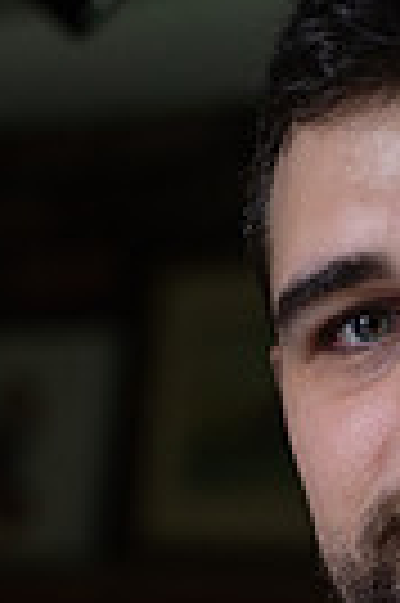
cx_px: 515
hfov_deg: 6.7
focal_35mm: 202
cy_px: 855
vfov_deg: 9.9
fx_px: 3375
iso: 1000
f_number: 3.2
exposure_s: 1/400
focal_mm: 60
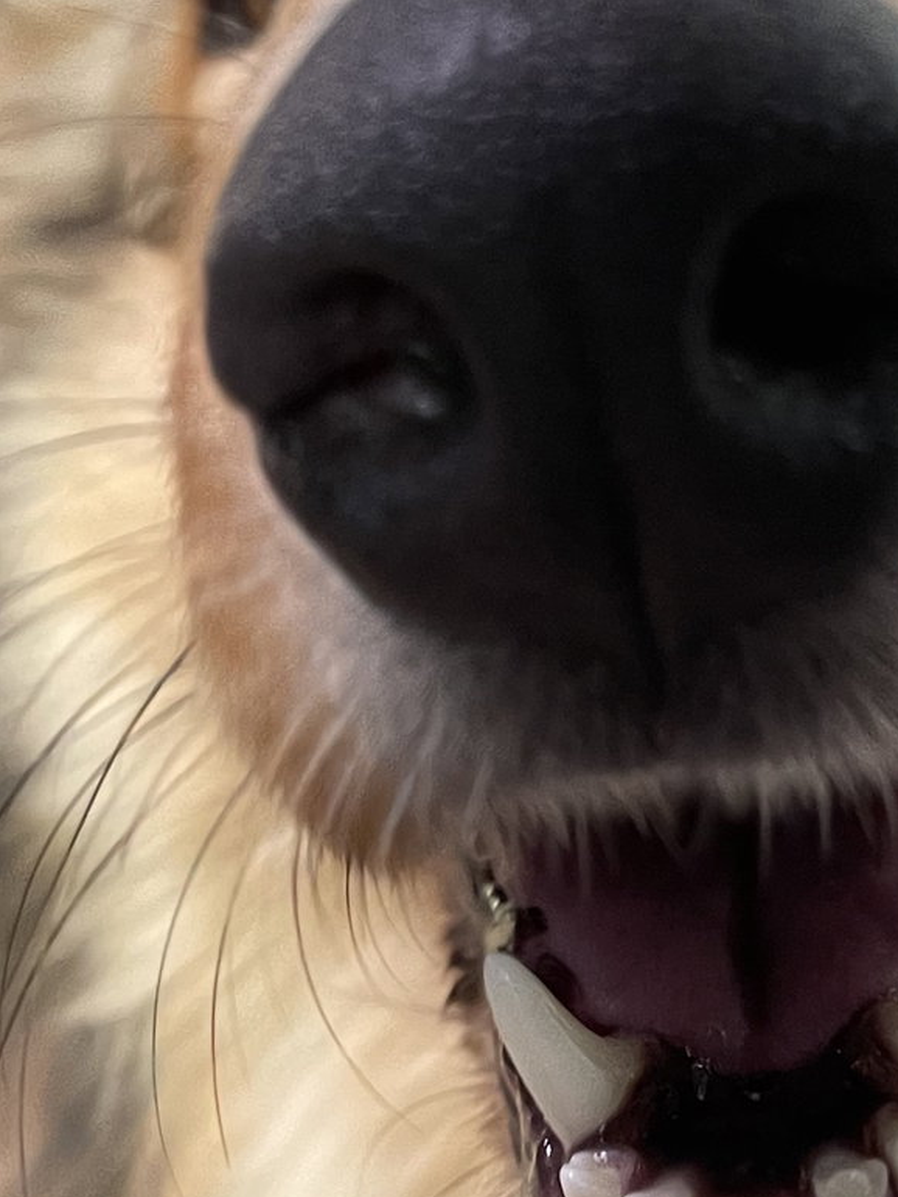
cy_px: 825
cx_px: 719
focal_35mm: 72
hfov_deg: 20.2
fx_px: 2489
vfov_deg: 26.8
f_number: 1.6
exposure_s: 1/60
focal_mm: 5.1
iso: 400
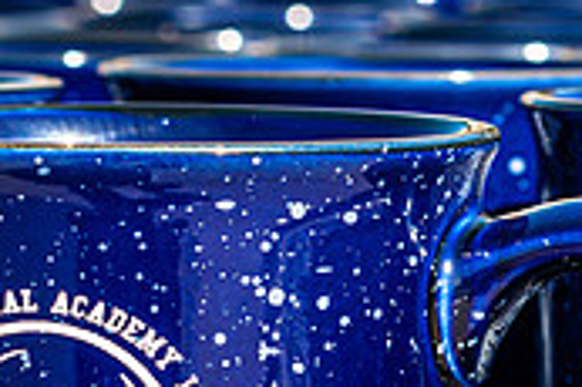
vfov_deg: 5.4
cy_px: 466
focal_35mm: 252
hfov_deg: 8.2
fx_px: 4070
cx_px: 464
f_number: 8
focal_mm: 50
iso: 200
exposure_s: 1/250
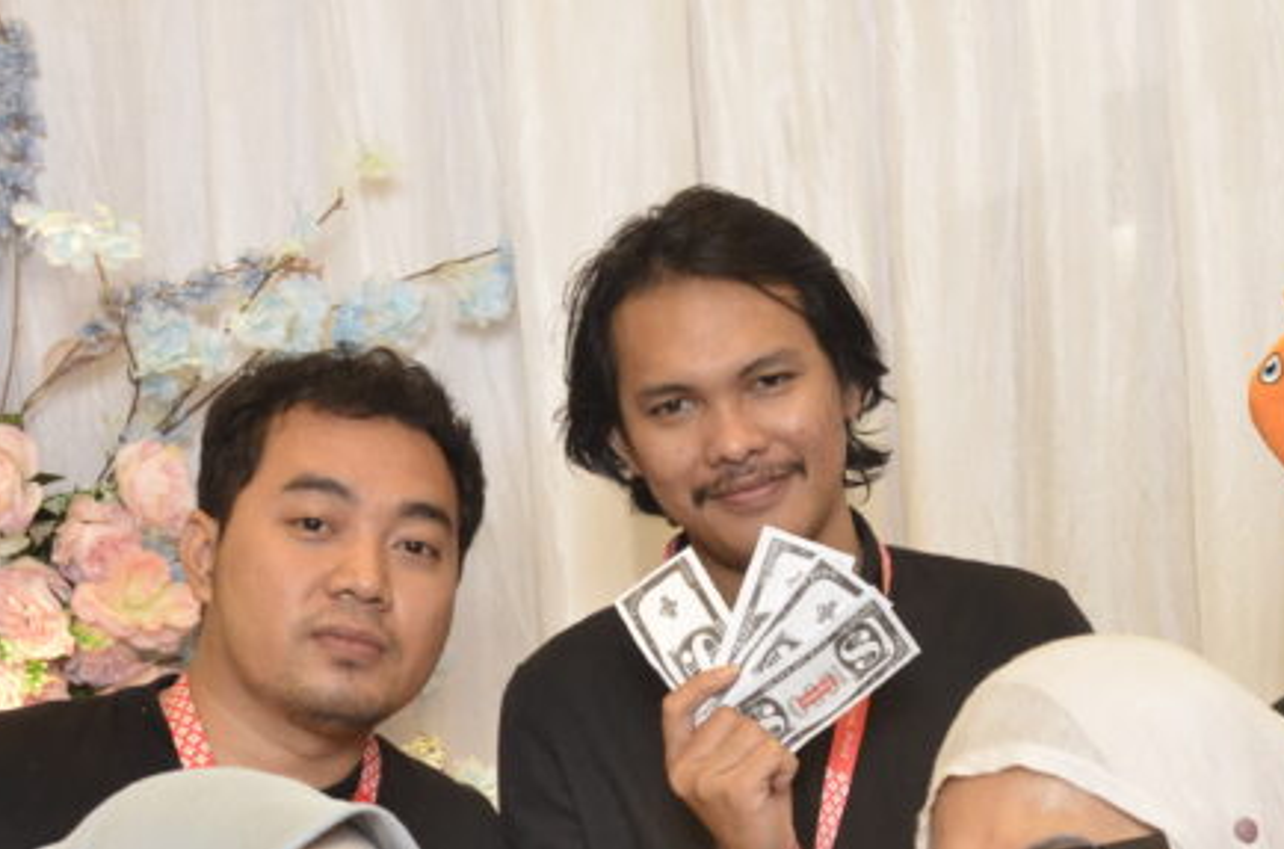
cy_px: 858
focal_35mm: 92
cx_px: 1089
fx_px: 3273
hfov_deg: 21.8
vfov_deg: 14.5
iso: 800
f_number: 5.6
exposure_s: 1/30
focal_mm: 26
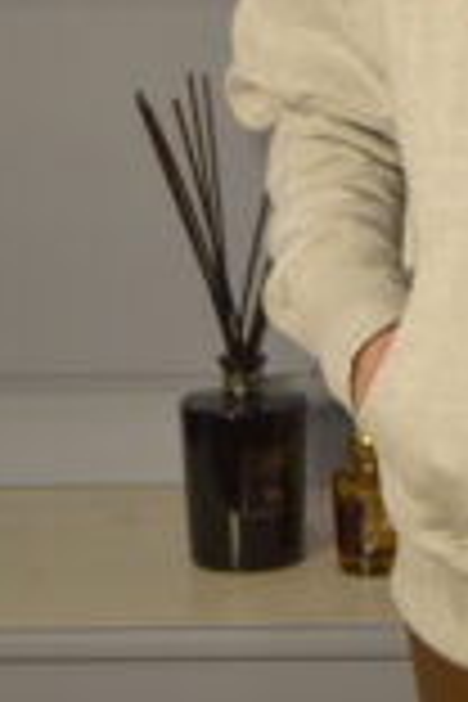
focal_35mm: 216
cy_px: -40
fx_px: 4212
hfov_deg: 6.3
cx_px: 657
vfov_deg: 9.4
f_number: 5
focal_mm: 50
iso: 1000
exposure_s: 1/125
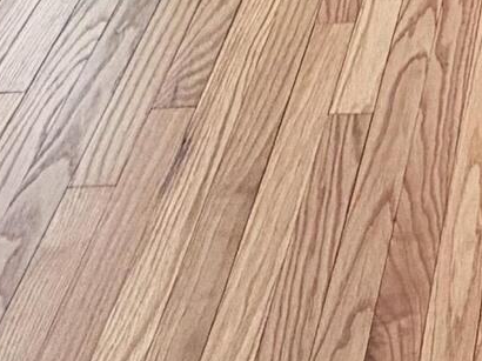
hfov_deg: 16.7
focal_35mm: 105
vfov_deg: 9.8
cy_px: -795
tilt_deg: -6.9
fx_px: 1461
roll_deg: -0.2
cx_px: 756
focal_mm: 2.22
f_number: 2.2
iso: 40
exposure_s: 1/127
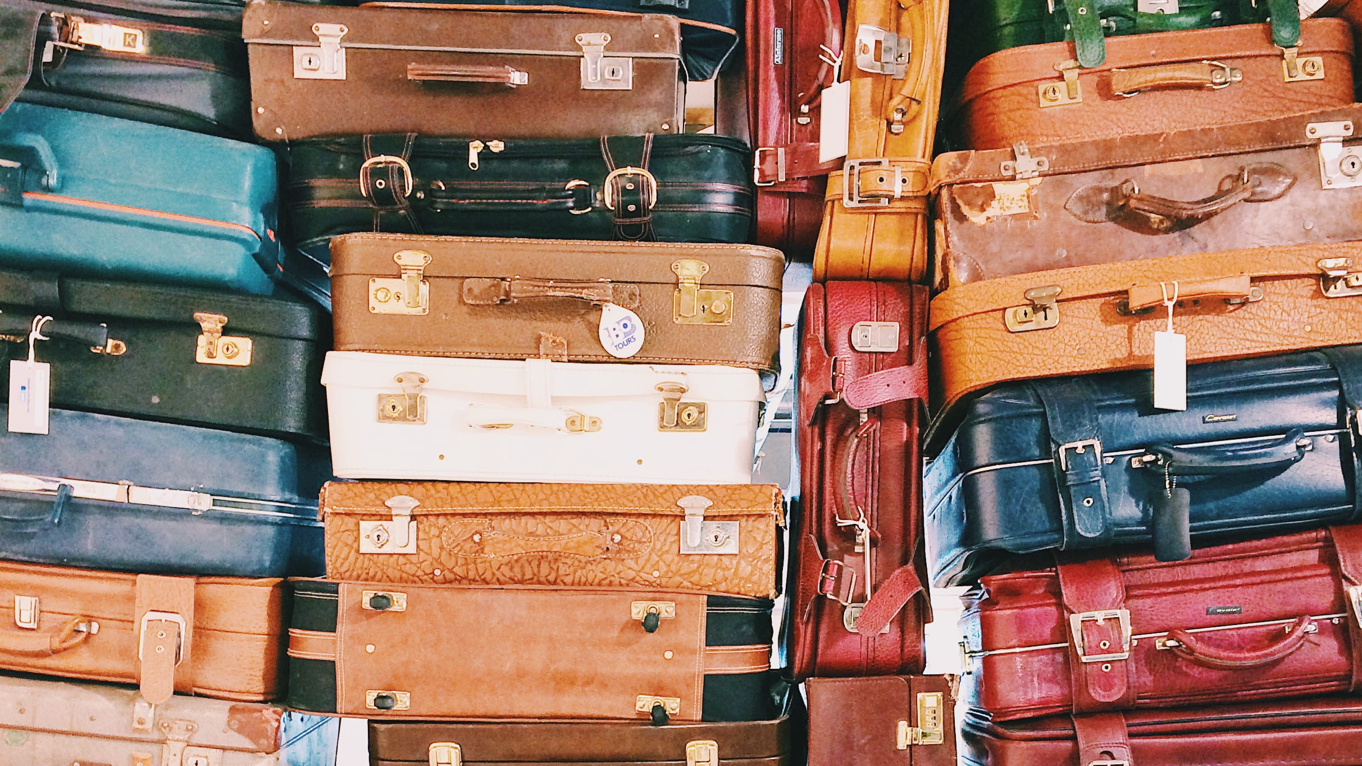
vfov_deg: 26.0
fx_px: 1589
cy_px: 730
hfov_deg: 46.4
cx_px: 687
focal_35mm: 44
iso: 125
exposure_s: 1/30
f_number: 2.2
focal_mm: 4.12
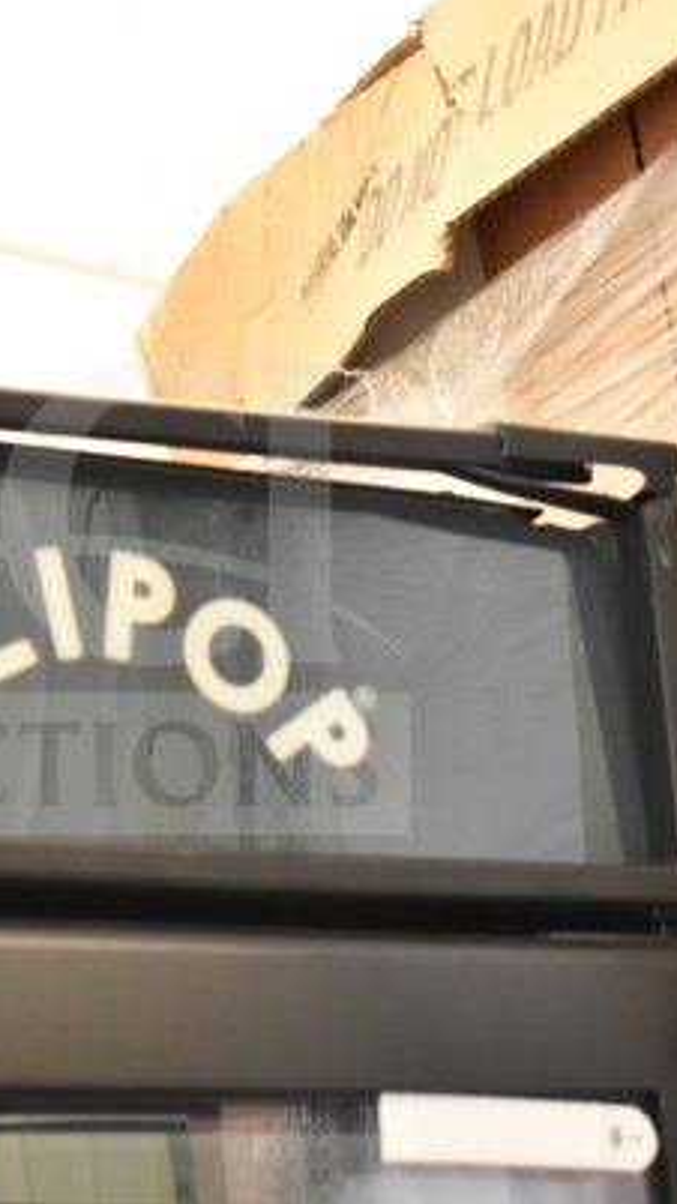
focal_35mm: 81
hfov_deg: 14.8
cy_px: 598
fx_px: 2586
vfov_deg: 26.2
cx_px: 72
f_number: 4.5
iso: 2500
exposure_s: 1/50
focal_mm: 34
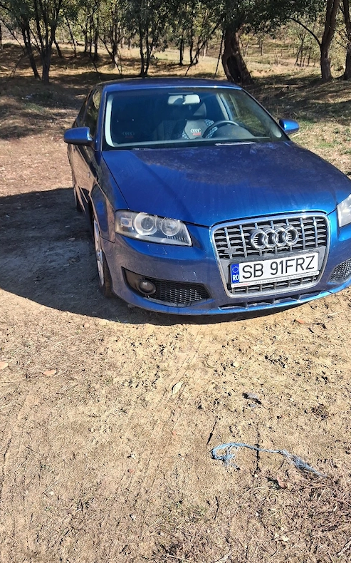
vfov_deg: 64.7
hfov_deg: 43.1
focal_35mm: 29
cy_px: 282
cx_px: 181
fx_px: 444
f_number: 1.8
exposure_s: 1/270
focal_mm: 4
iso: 20
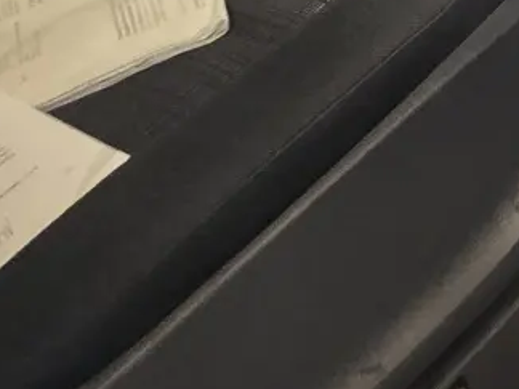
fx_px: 1154
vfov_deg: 18.0
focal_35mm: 77
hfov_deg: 14.7
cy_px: -101
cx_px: 1267
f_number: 2.2
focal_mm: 2.2
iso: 160
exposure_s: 1/50
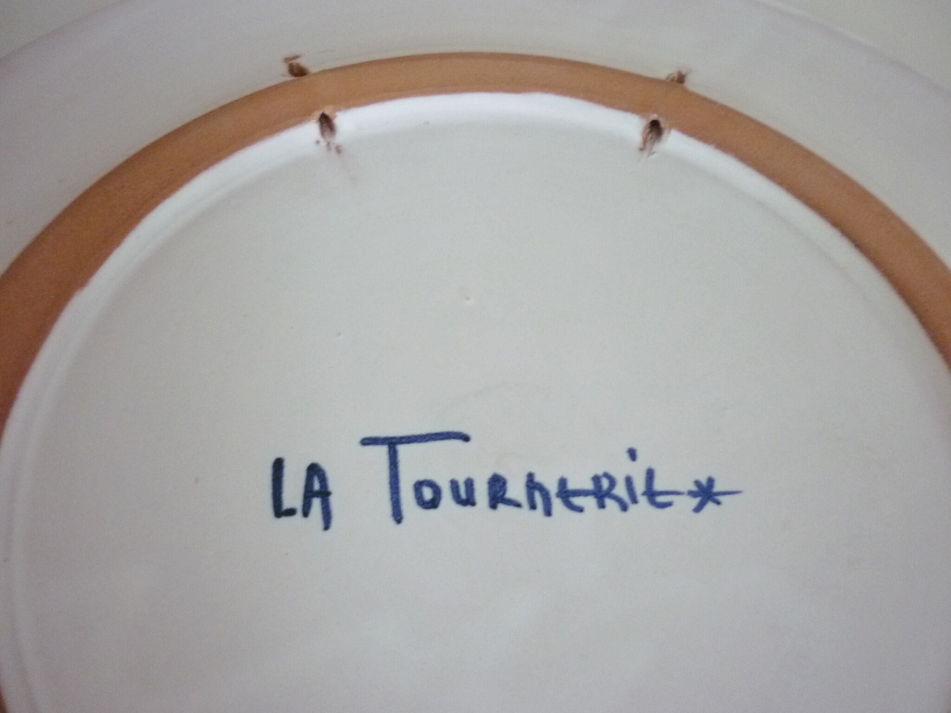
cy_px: 356
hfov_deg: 55.4
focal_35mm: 33
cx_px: 476
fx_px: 907
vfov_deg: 42.9
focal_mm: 5.5
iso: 400
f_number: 2.8
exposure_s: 1/30
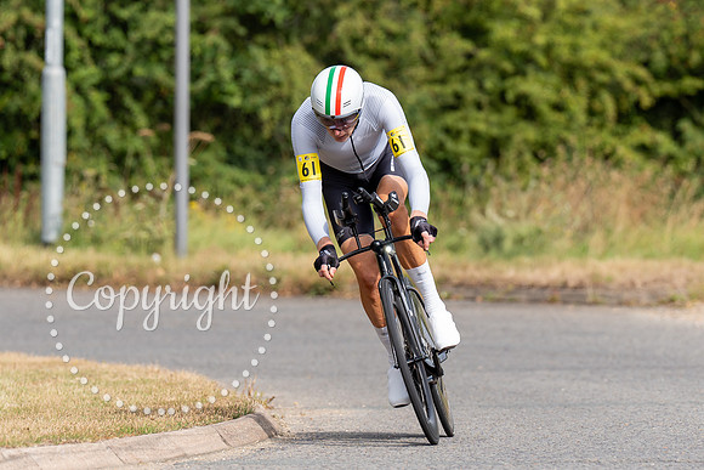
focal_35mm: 313
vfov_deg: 4.4
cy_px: 220
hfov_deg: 6.6
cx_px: 465
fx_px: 6122
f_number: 3.5
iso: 125
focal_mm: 191
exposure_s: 1/1000
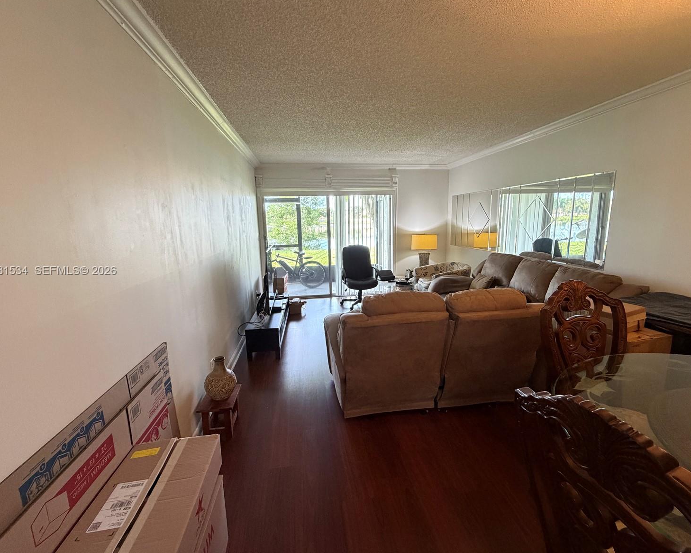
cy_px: 271
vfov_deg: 84.0
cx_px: 348
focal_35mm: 15
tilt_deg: -9.4
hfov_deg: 96.8
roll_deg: +1.1
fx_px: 307
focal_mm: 2.22
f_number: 2.2
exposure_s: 1/60
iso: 400
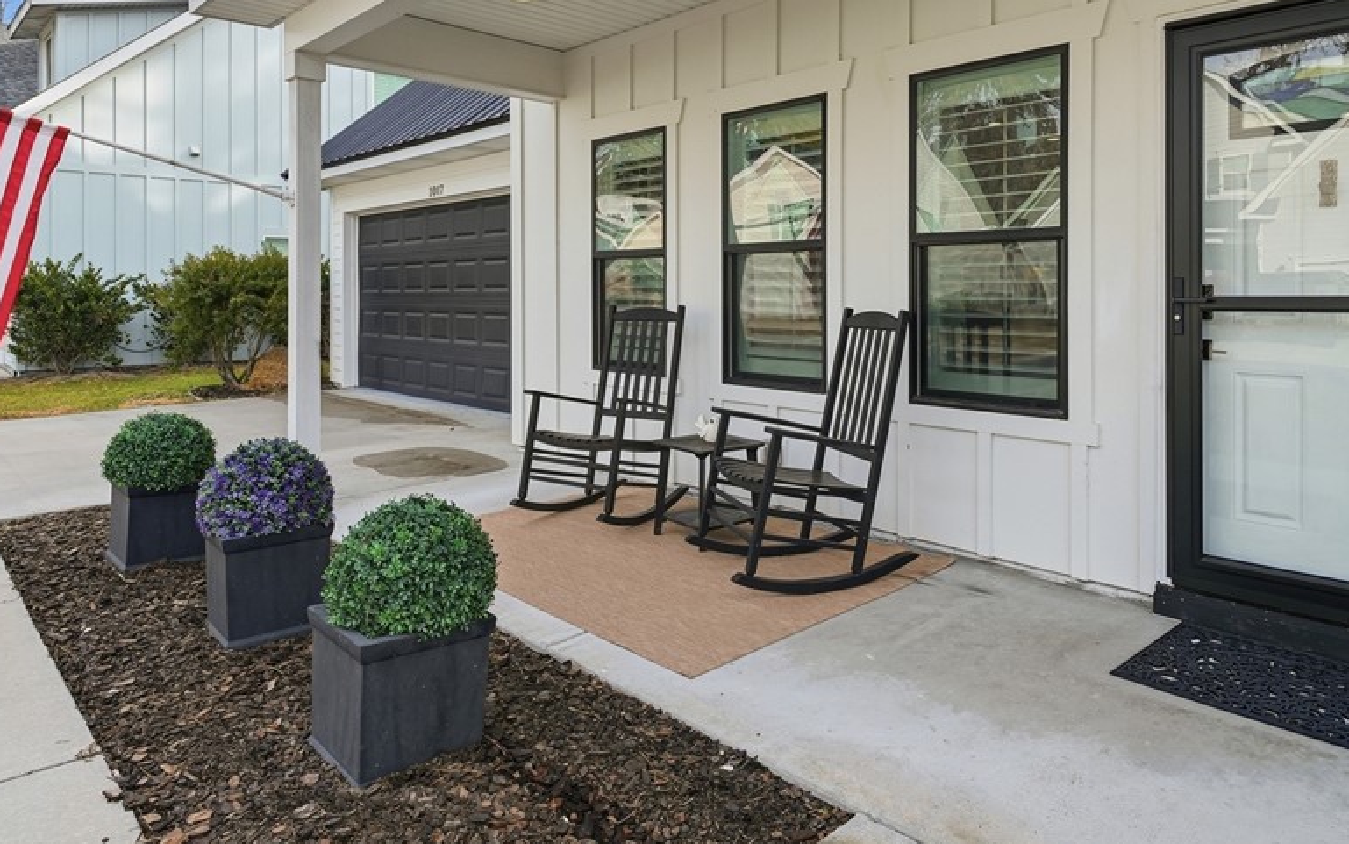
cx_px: 704
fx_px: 846
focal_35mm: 23
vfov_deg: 52.2
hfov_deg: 77.1
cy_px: 298
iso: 320
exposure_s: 1/640
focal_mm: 16
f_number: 9
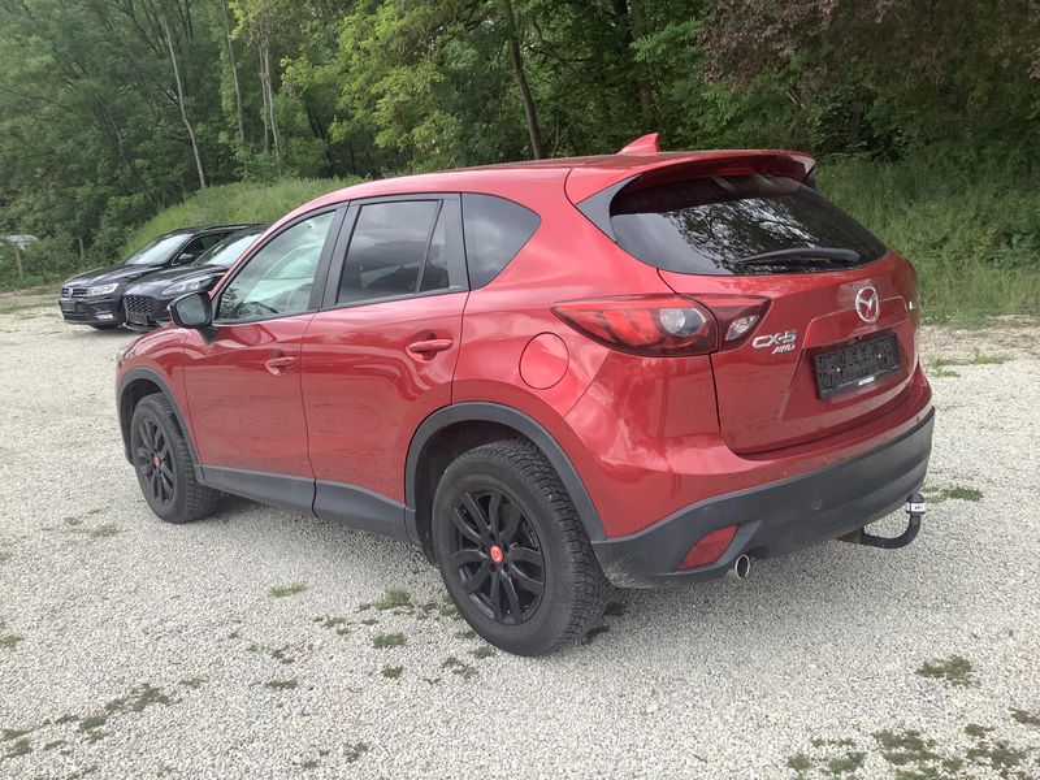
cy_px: 390
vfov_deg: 45.4
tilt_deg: -13.1
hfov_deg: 58.4
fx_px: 931
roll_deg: +2.5
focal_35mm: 31
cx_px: 520
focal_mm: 3.3
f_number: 2.4
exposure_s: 1/356
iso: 25
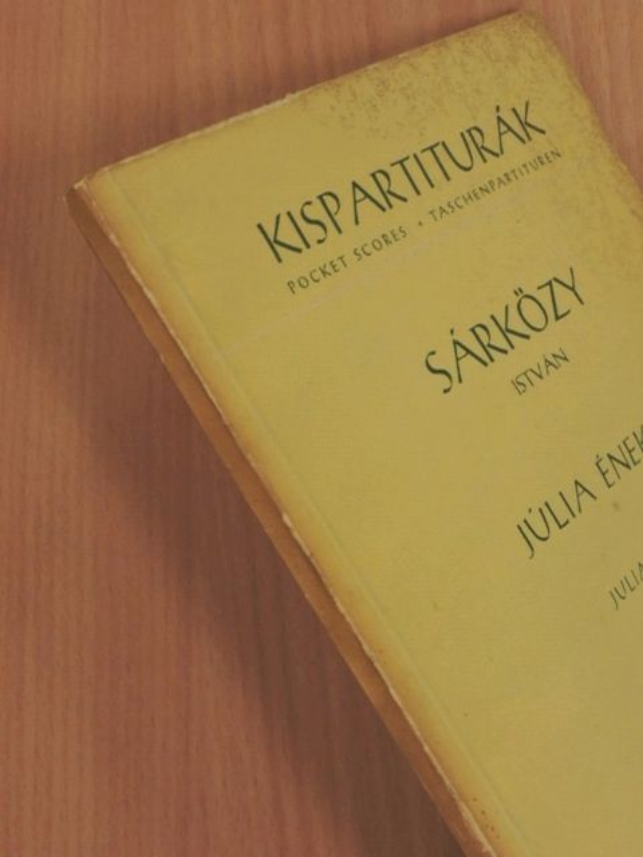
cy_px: 428
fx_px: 1734
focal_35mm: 70
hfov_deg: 21.0
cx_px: 322
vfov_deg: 27.8
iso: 800
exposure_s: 1/30
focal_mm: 12.5
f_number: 8
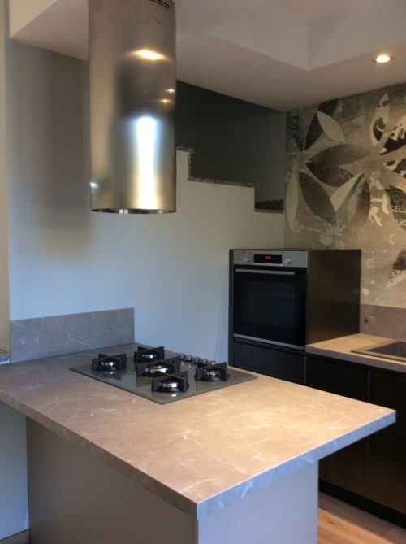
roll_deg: +0.6
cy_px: 272
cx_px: 203
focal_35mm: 32
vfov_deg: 56.9
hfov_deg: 44.1
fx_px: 502
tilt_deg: -5.1
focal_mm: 3.3
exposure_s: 1/24
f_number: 2.4
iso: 32
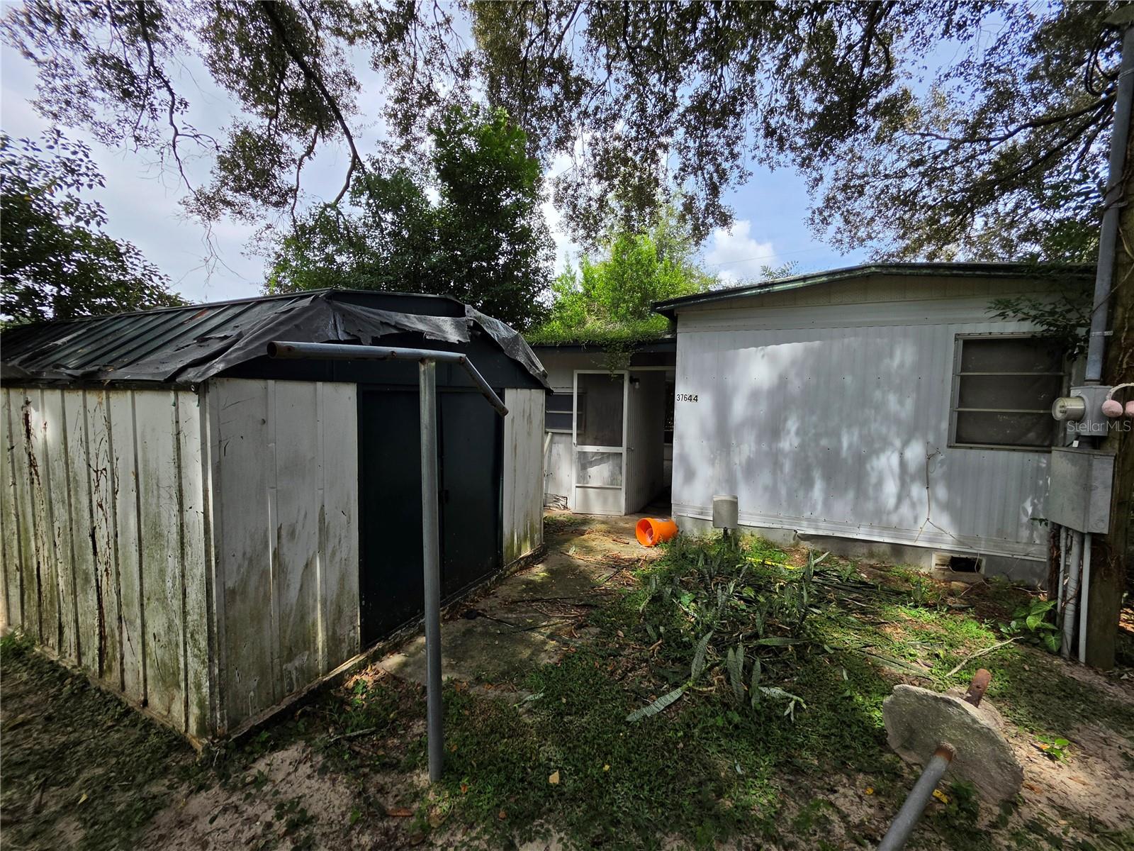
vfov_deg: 89.9
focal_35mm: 13
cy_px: 426
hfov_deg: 106.2
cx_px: 567
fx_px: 426
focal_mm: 2.2
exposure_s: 1/1493
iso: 40
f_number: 1.9
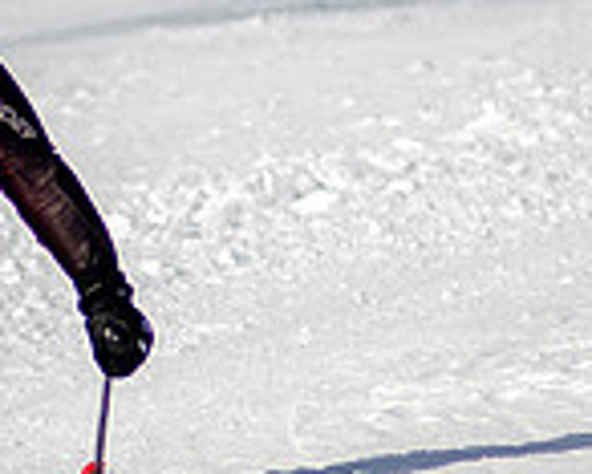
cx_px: -39
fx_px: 44130
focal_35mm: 2517
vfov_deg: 0.6
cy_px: 148
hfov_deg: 0.8
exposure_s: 1/6400
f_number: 2.8
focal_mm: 300
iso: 100
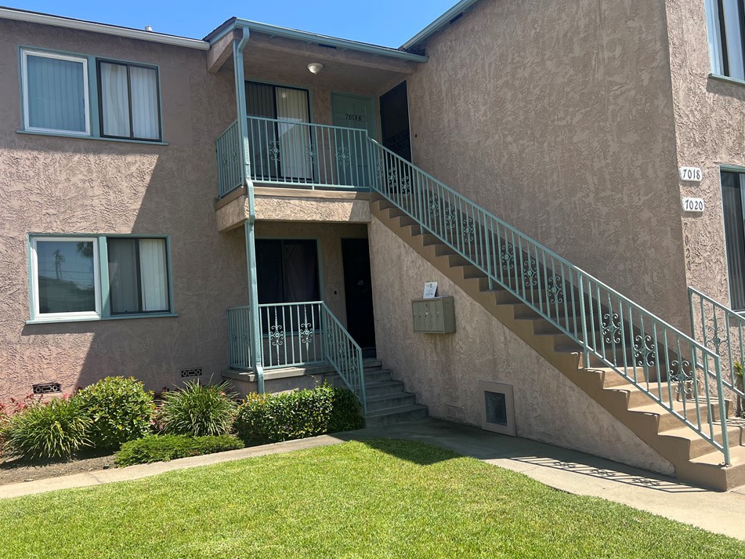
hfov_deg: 63.4
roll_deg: +4.3
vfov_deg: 49.7
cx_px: 360
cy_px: 283
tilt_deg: +1.8
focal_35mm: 28
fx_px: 603
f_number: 1.5
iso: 50
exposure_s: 1/1808
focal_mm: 5.7
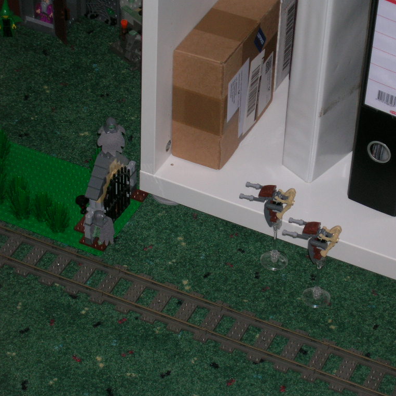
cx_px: 254
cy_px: 197
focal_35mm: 121
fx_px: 1566
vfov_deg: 14.4
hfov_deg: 14.4
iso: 91
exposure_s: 1/60.1
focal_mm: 17.1
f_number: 4.9
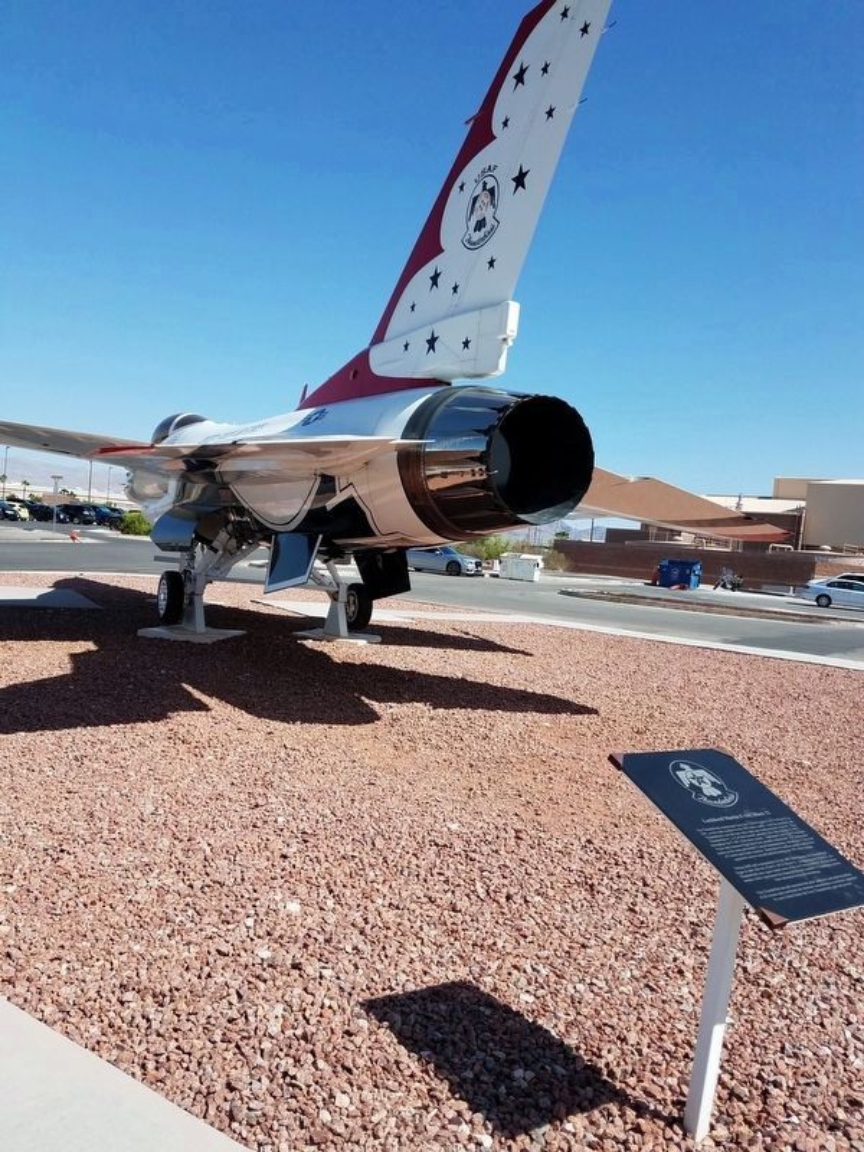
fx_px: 865
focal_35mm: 26
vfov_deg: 67.3
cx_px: 432
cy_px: 576
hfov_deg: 53.1
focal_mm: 4.2
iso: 40
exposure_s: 1/2240
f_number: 1.7
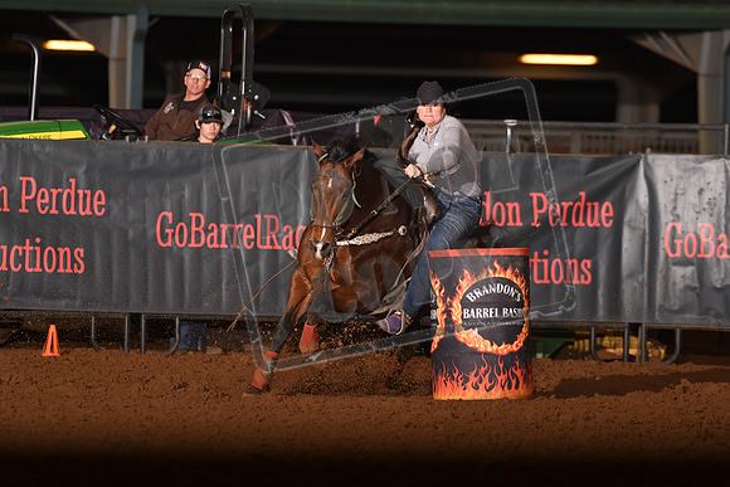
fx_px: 7099
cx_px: 365
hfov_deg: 5.9
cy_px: 244
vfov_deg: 3.9
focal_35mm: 350
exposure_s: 1/250
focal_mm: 350
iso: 1000
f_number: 5.6
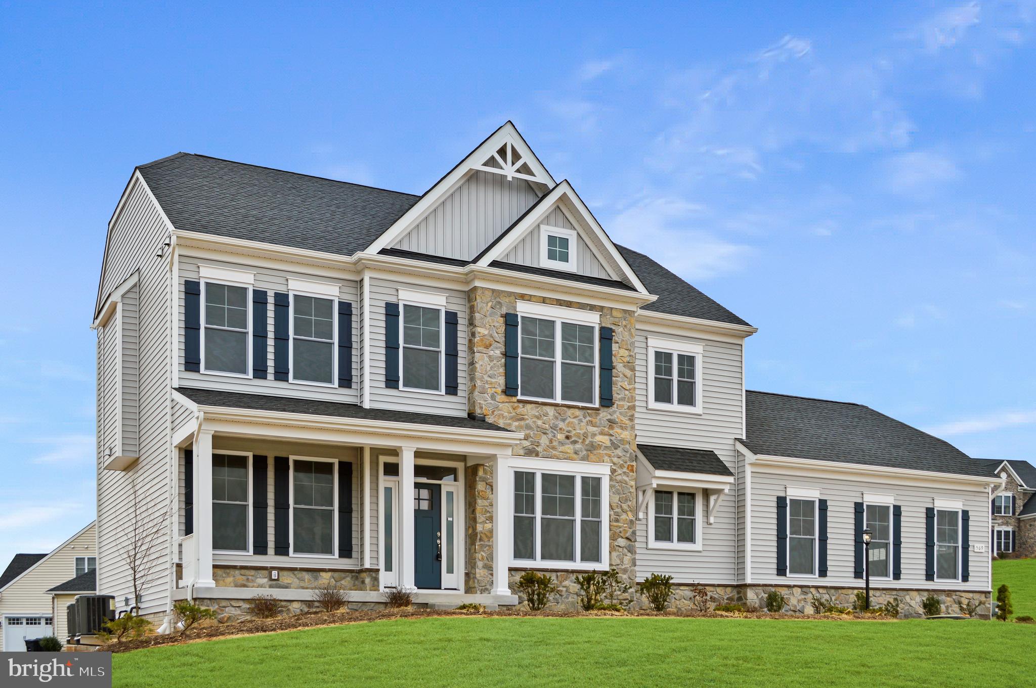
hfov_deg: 49.6
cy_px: 344
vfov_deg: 34.1
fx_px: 1121
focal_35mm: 39
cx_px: 518
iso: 100
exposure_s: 1/200
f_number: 7.1
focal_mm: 26
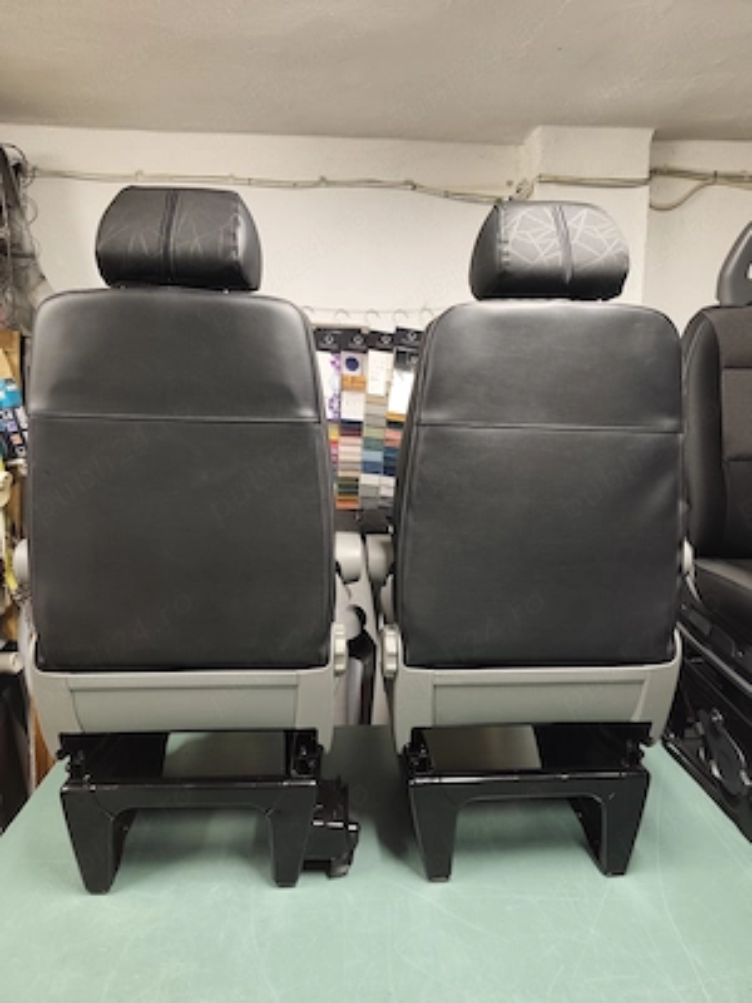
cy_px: 502
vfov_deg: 73.9
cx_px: 376
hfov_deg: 58.9
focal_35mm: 23
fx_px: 666
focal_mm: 6.07
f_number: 1.7
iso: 640
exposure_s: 1/50
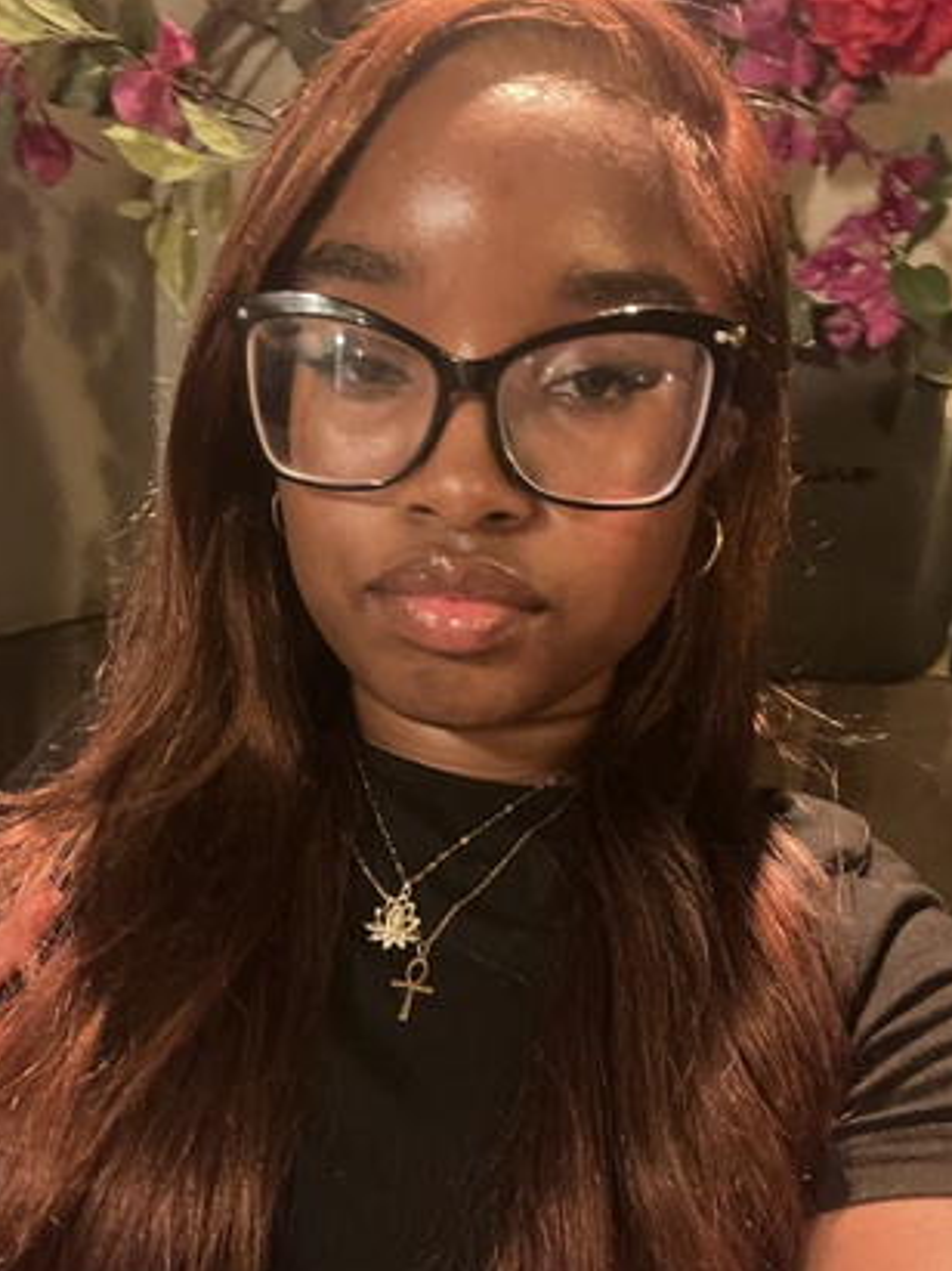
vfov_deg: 63.2
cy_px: 721
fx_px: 1027
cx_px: 406
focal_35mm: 28
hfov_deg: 49.6
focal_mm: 2.71
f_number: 2.2
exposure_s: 1/15
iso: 1000
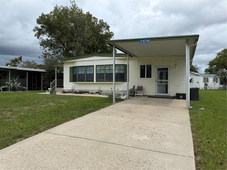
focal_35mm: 24
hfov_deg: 71.6
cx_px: 114
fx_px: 157
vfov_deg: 56.8
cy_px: 85
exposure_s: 1/3759
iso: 80
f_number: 1.78
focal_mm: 6.76
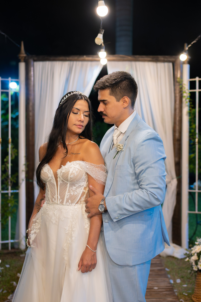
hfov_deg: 26.0
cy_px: 151
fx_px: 435
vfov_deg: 38.2
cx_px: 100
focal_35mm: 52
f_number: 2
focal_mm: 35
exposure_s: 1/640
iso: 4000
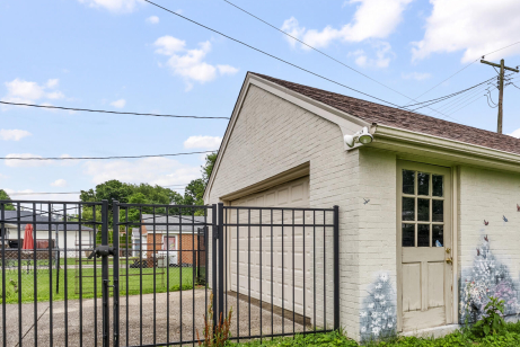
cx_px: 382
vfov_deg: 47.0
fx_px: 376
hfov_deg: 65.6
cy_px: 277
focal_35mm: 26
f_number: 11
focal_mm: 16
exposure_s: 1/250
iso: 400
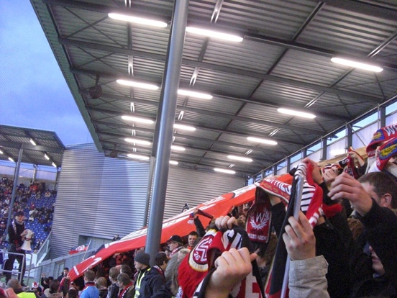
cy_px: 149
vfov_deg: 37.7
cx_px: 198
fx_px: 436
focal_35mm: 38
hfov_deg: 49.0
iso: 800
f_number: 2.7
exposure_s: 1/100
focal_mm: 6.2
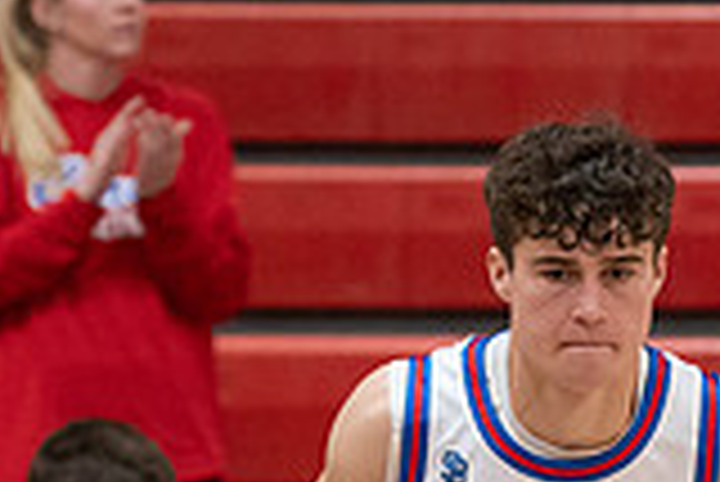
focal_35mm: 454
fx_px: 9088
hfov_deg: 4.5
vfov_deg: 3.0
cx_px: 508
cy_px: 574
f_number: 2.8
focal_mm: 125
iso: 5000
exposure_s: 1/1000
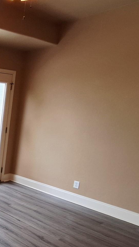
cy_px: 151
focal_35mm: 30
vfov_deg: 63.6
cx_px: -85
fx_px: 197
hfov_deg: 25.3
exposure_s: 1/120
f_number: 2.2
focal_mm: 1.74
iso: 50
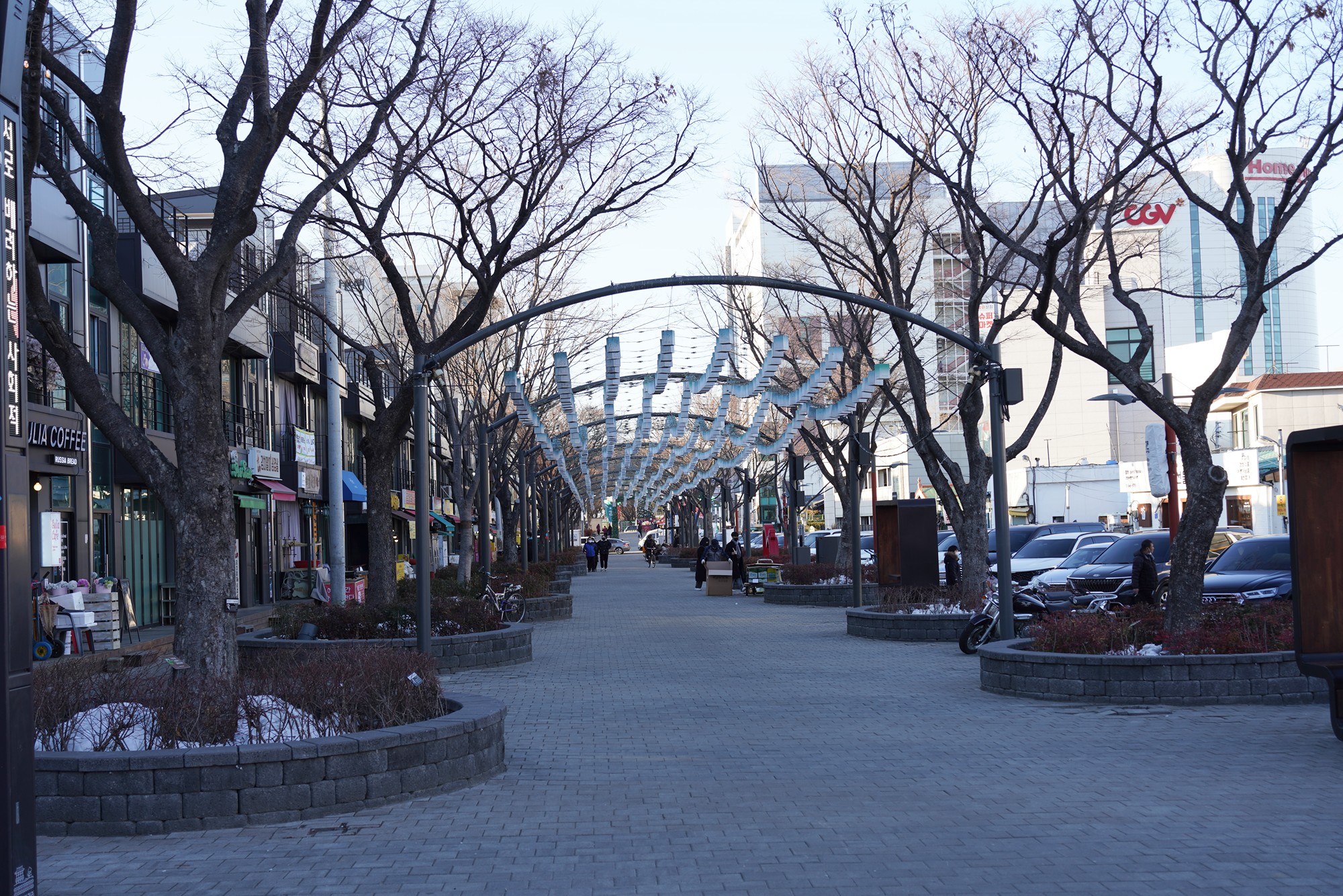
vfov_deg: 28.7
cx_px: 672
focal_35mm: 47
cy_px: 448
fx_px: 1753
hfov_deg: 41.9
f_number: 5.6
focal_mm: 47
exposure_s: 1/100
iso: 100
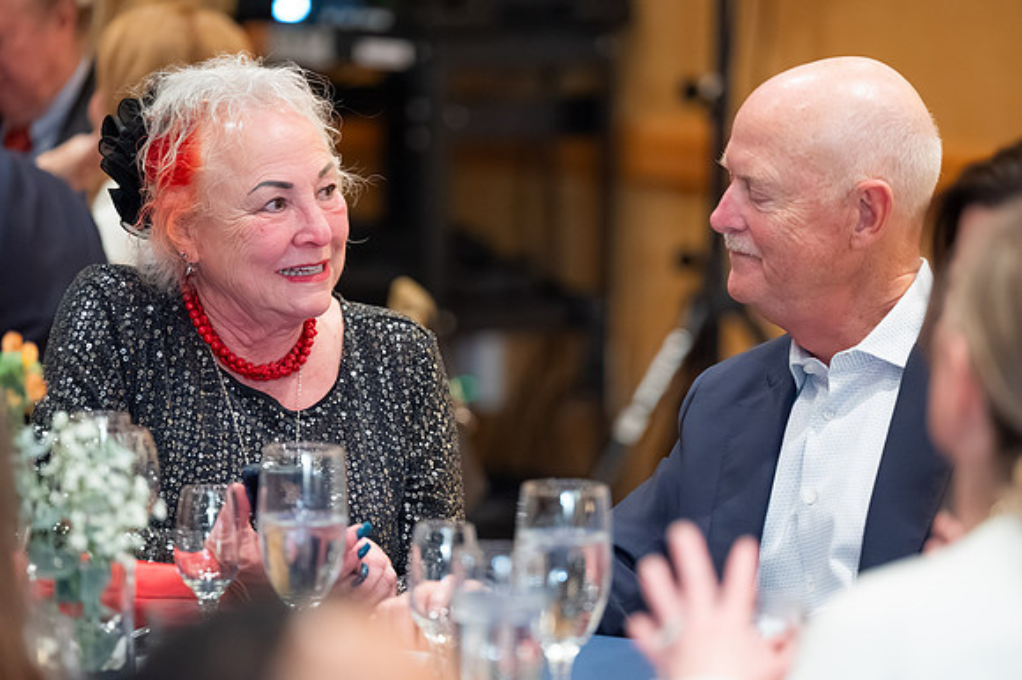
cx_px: 511
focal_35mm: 200
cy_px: 340
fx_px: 5674
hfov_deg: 10.3
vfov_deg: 6.9
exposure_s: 1/125
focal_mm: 200
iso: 10000
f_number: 3.2
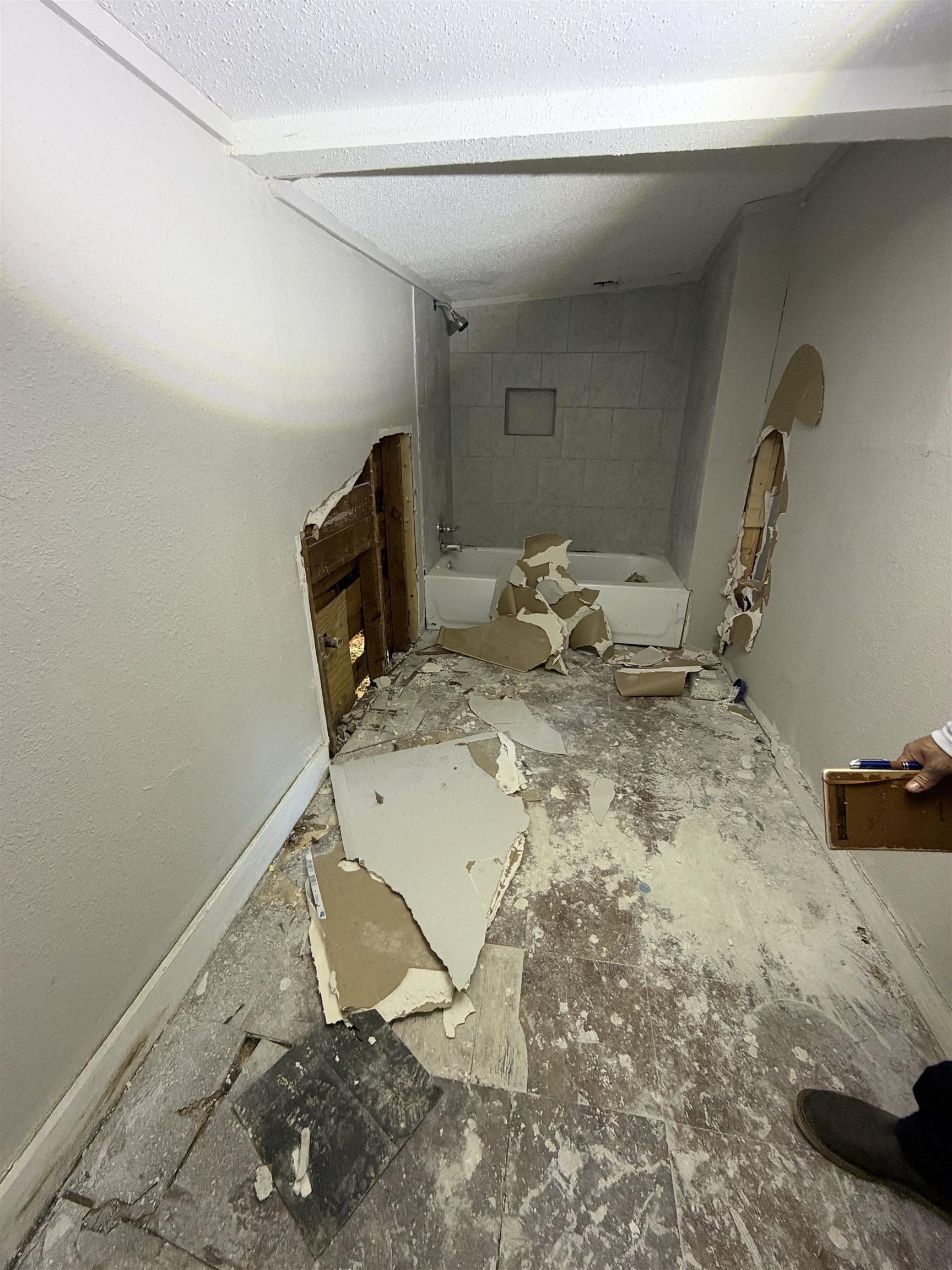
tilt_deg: -25.8
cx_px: 476
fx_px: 513
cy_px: 635
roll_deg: -0.9
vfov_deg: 102.1
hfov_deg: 85.7
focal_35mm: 14
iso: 320
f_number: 2.2
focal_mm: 2.22
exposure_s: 1/61
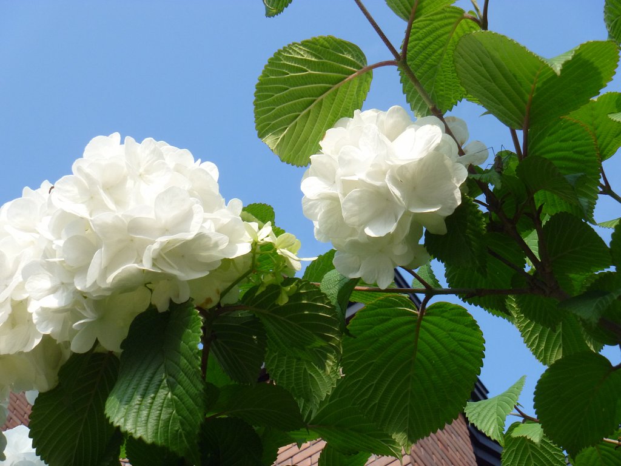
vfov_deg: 25.2
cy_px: 233
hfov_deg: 33.2
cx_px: 310
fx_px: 1041
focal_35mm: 58
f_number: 6.3
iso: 200
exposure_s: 1/200
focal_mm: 10.3
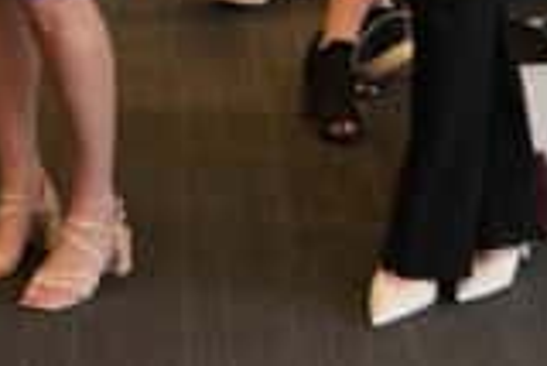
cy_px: -633
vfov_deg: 8.0
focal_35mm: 154
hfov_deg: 13.2
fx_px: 2342
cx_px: 99
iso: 800
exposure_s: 1/400
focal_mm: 24
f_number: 2.8
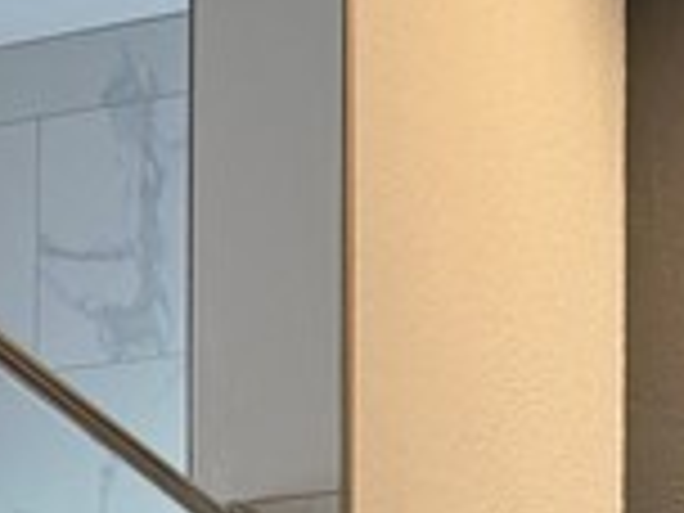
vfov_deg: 8.1
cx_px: 554
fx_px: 3201
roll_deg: -0.1
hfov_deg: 12.1
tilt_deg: -0.4
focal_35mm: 162
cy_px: 1422
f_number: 1.78
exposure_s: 1/282
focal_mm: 6.76
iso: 100
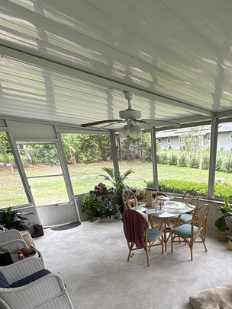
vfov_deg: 67.1
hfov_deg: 56.8
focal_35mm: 23
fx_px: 206
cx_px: 165
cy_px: 247
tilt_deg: -24.4
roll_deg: +2.7
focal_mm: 2.22
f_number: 2.2
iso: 40
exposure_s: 1/99
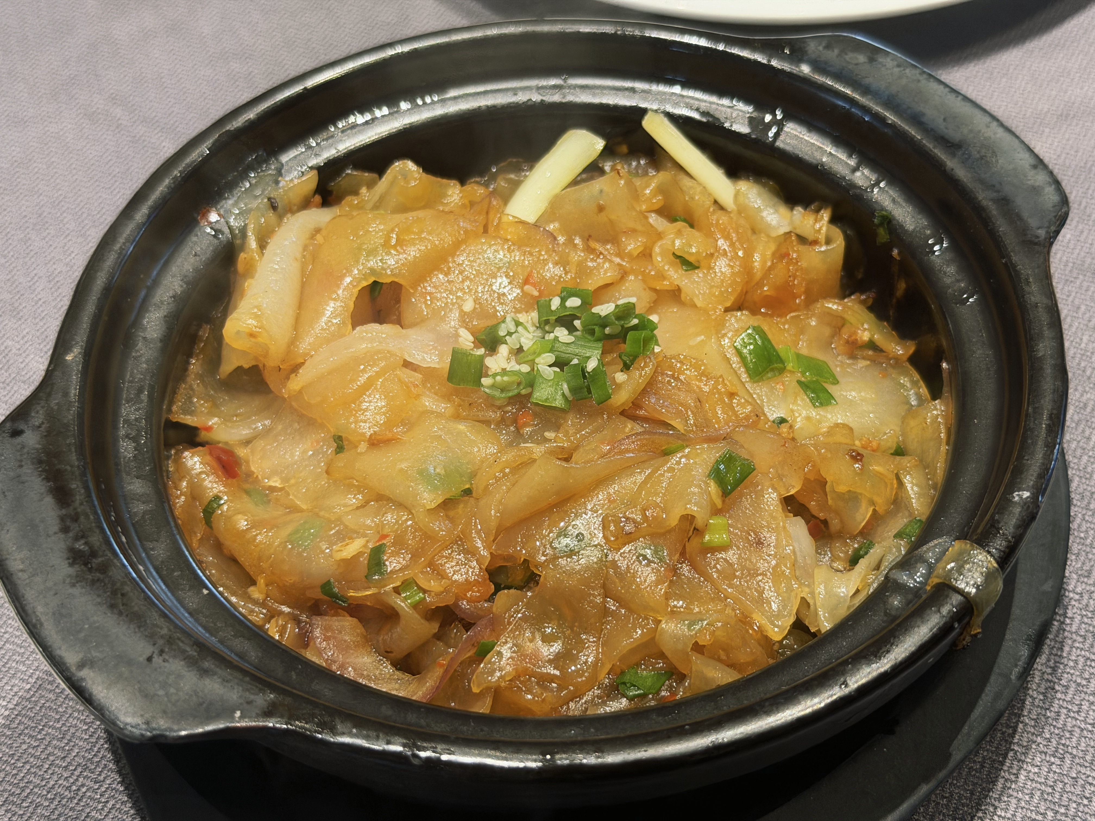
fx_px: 1518
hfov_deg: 39.7
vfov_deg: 30.3
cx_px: 548
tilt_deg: -50.0
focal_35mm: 48
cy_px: 410
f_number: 1.78
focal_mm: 6.76
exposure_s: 1/50
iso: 100
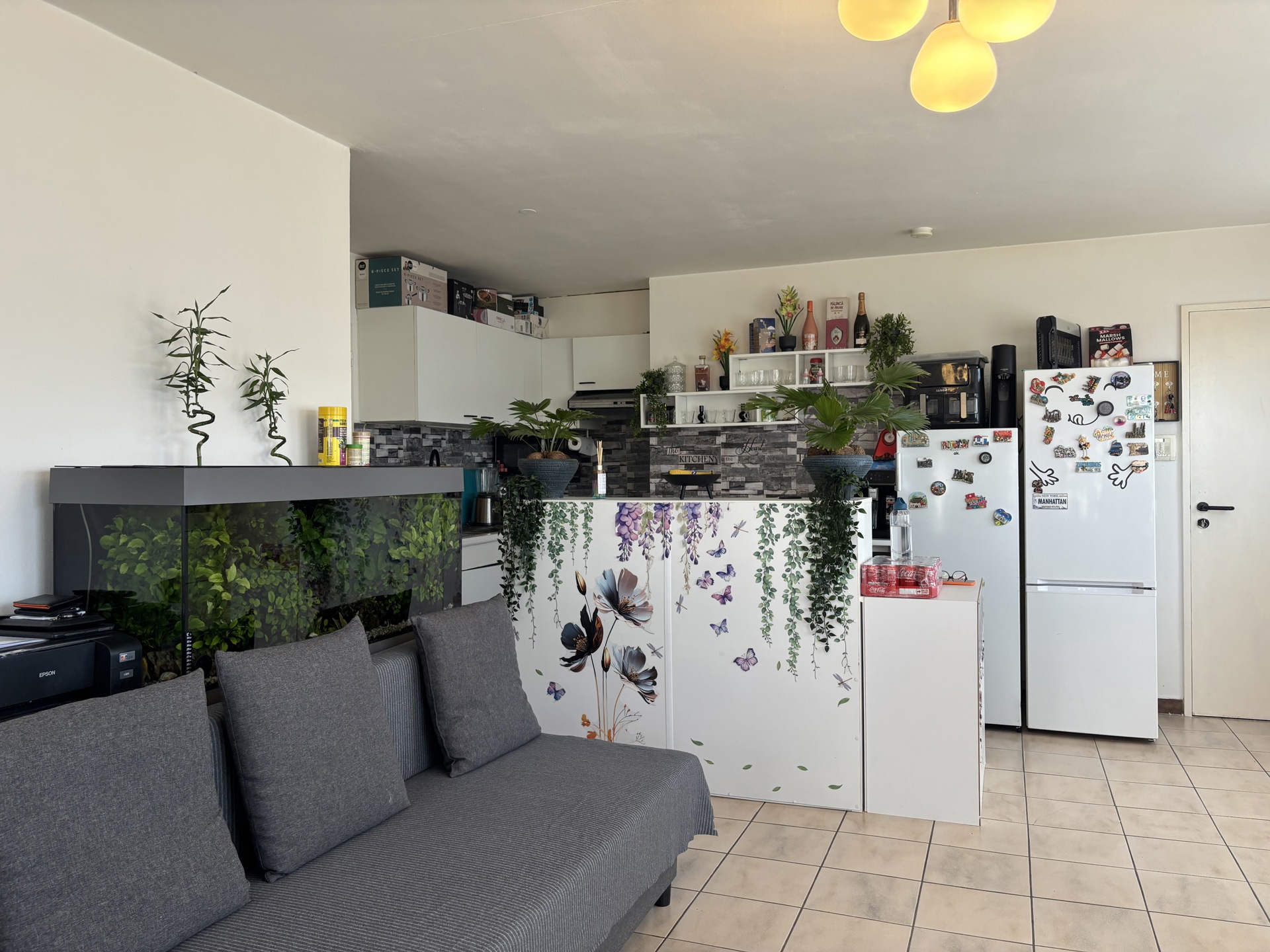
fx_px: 954
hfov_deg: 67.3
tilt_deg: -0.2
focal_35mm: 26
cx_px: 635
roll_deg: +0.0
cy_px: 476
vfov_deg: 53.1
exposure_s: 1/121
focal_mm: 5.96
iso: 50
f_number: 1.6
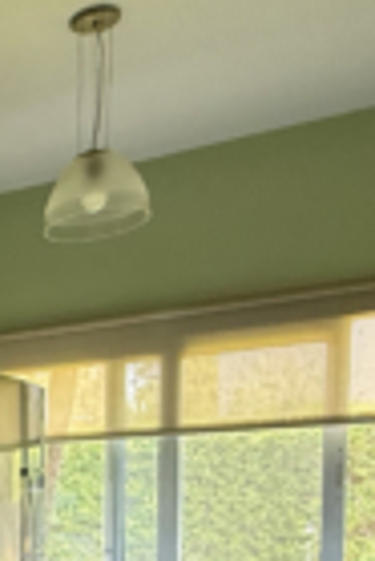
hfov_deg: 17.3
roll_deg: +1.2
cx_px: -335
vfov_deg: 29.9
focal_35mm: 61
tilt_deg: -3.2
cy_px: 597
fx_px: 951
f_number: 2.2
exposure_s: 1/100
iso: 250
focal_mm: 2.22
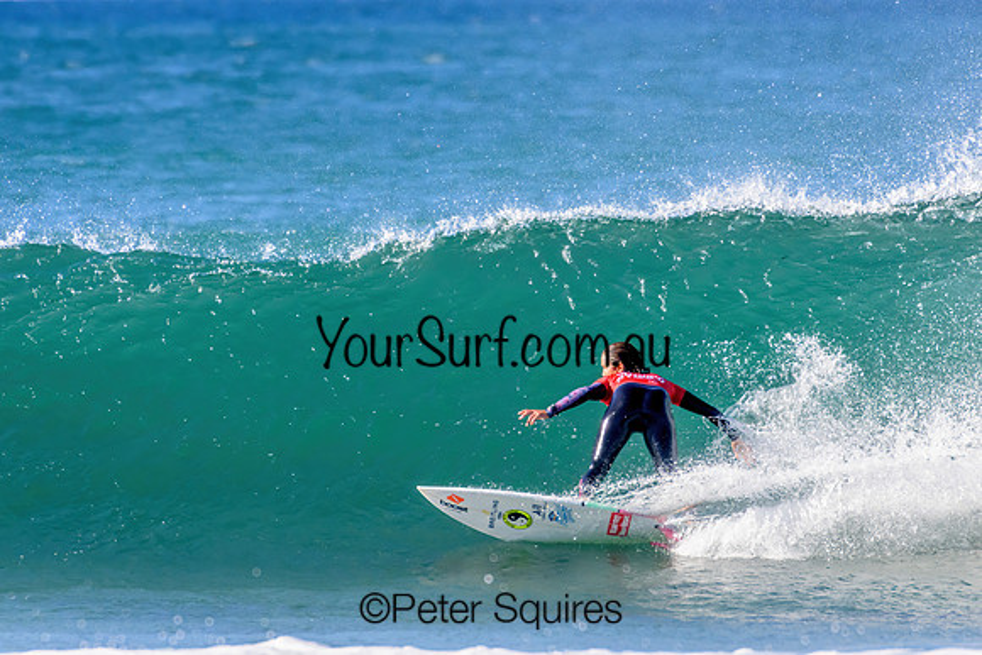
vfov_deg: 1.5
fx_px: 24555
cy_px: 328
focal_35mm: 900
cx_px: 491
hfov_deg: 2.3
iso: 1800
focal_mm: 900
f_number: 11
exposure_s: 1/1600
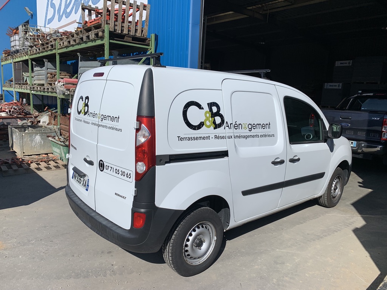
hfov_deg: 67.3
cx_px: 194
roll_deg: -2.5
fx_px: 291
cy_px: 145
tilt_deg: -6.7
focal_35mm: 26
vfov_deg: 53.1
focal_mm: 4.25
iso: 25
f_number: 1.8
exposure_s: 1/5714
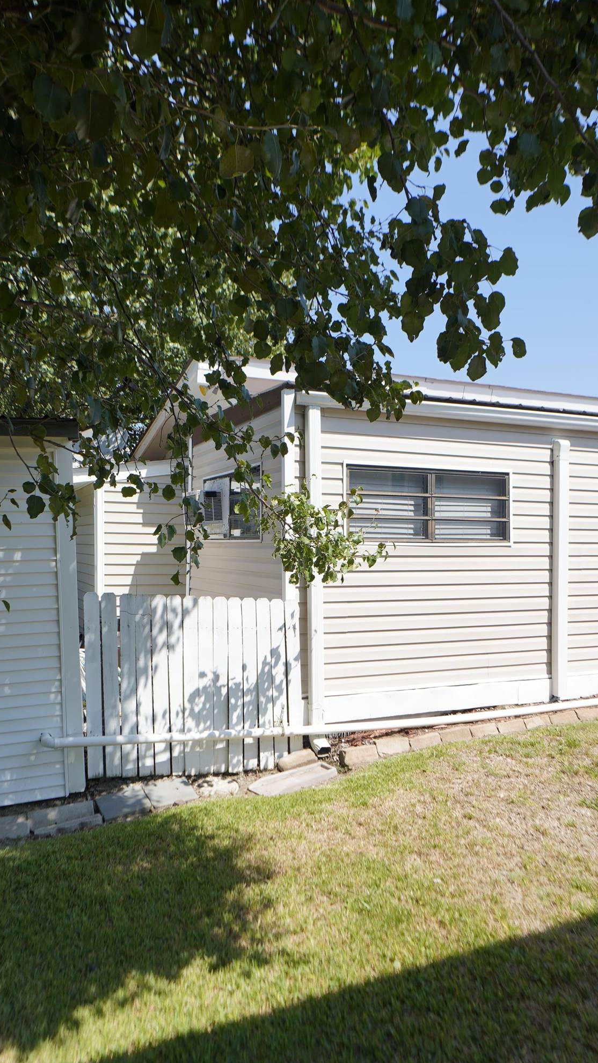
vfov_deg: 71.9
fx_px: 733
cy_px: 549
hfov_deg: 44.4
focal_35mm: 26
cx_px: 279
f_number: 4.5
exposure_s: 1/400
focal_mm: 16
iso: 100
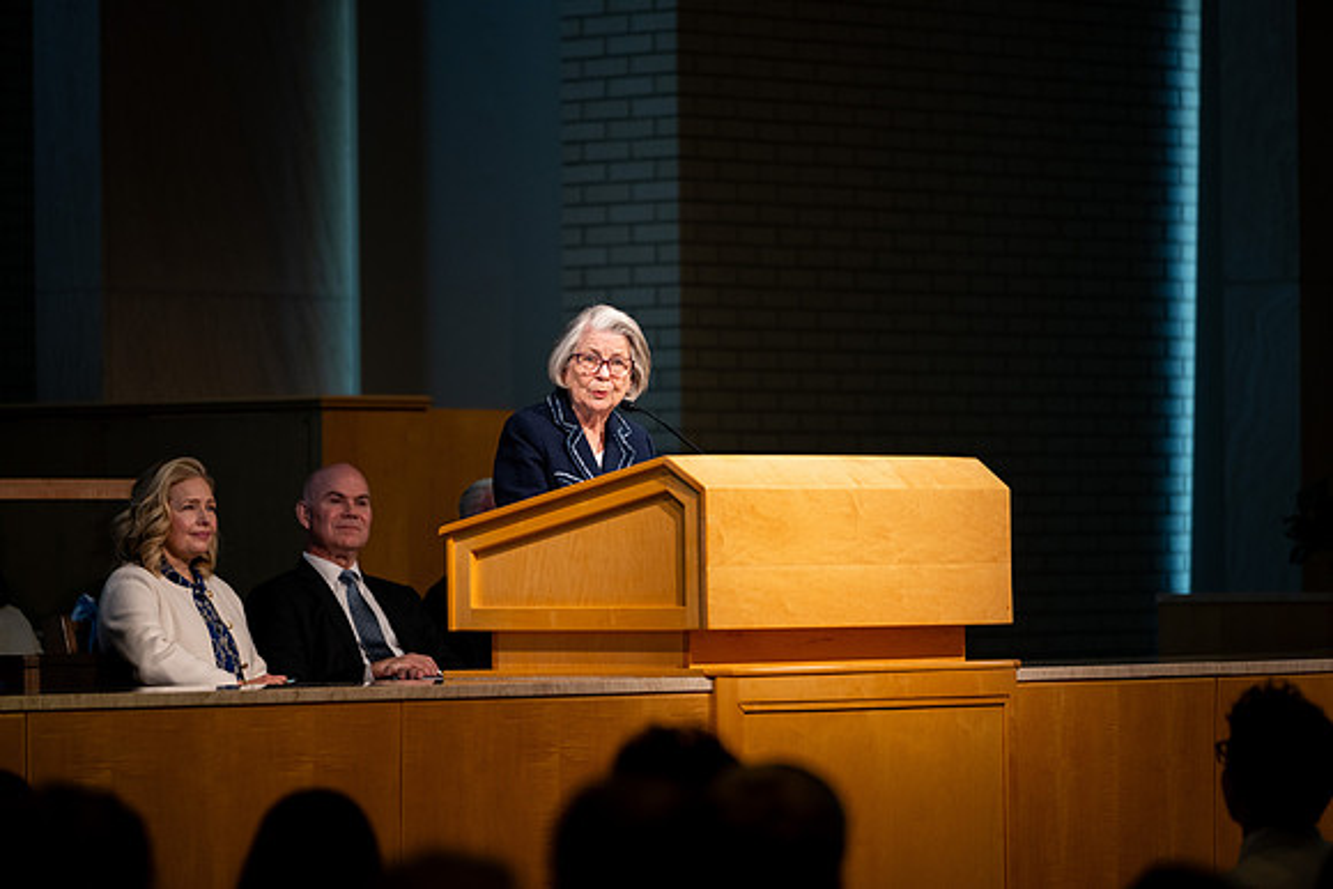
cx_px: 666
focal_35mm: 180
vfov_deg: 7.6
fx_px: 6666
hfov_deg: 11.4
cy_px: 444
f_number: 2.8
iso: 640
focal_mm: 180
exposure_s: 1/400
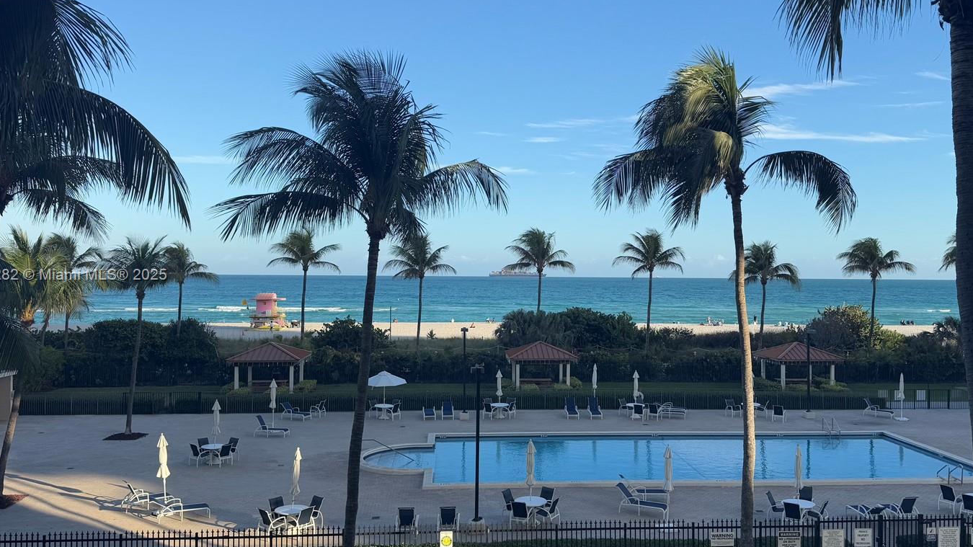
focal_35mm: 31
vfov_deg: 37.8
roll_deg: -0.8
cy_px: 276
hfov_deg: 62.6
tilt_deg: -0.8
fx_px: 800
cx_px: 513
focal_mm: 6.76
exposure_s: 1/2833
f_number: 1.78
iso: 80
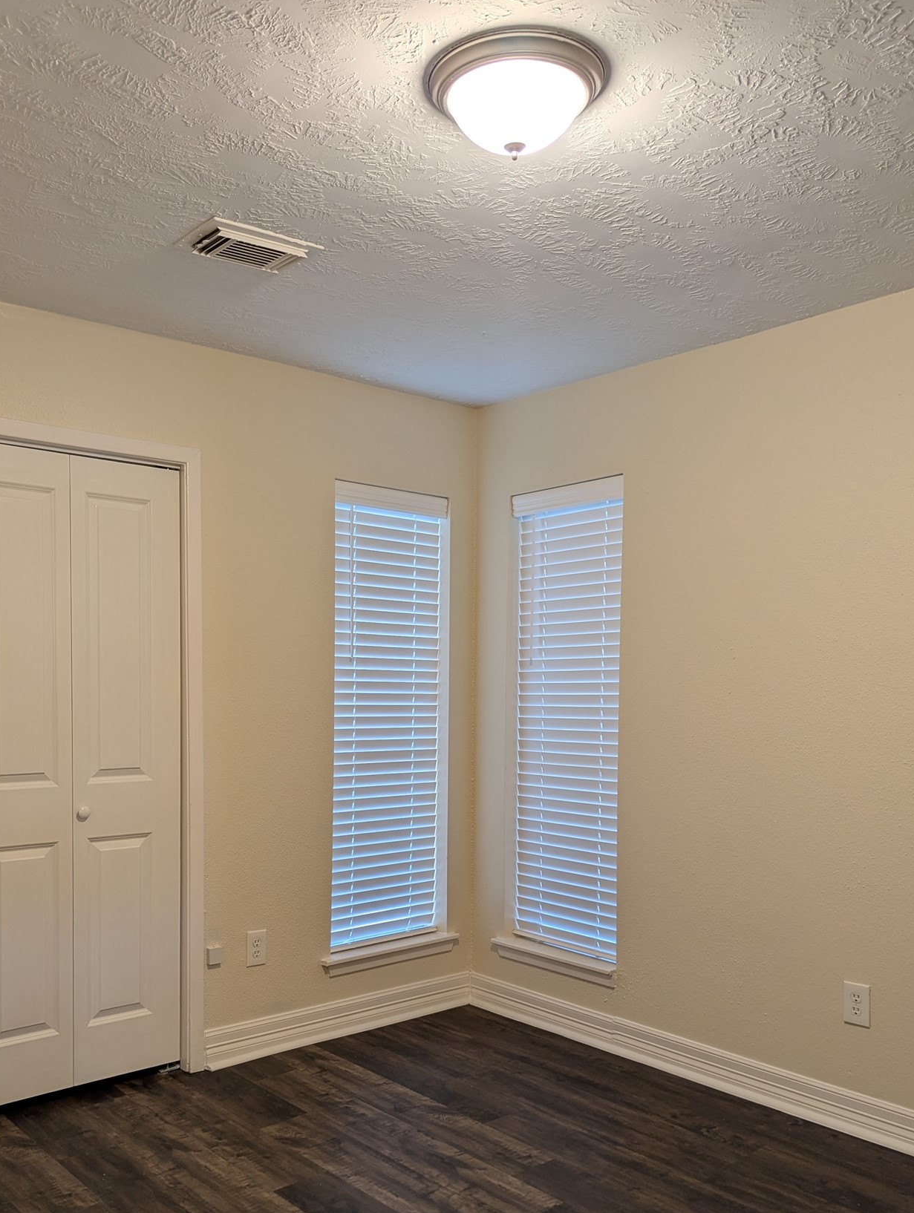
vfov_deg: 59.3
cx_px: 424
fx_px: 1053
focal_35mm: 30
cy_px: 738
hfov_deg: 46.9
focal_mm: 6.81
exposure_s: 1/24
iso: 45
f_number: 1.85
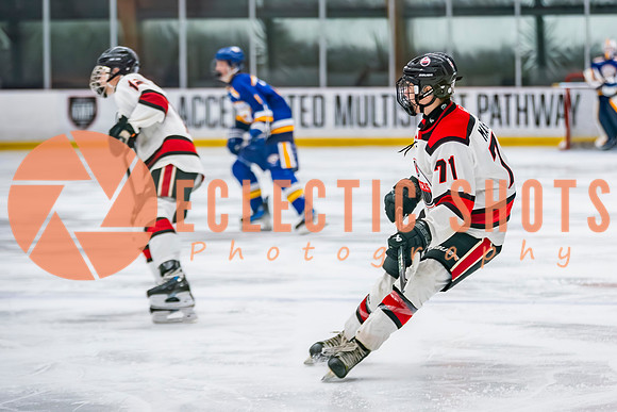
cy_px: 143
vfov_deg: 7.1
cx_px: 428
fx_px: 3322
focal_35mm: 194
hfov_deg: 10.6
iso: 1600
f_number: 2.8
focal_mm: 125
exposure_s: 1/640
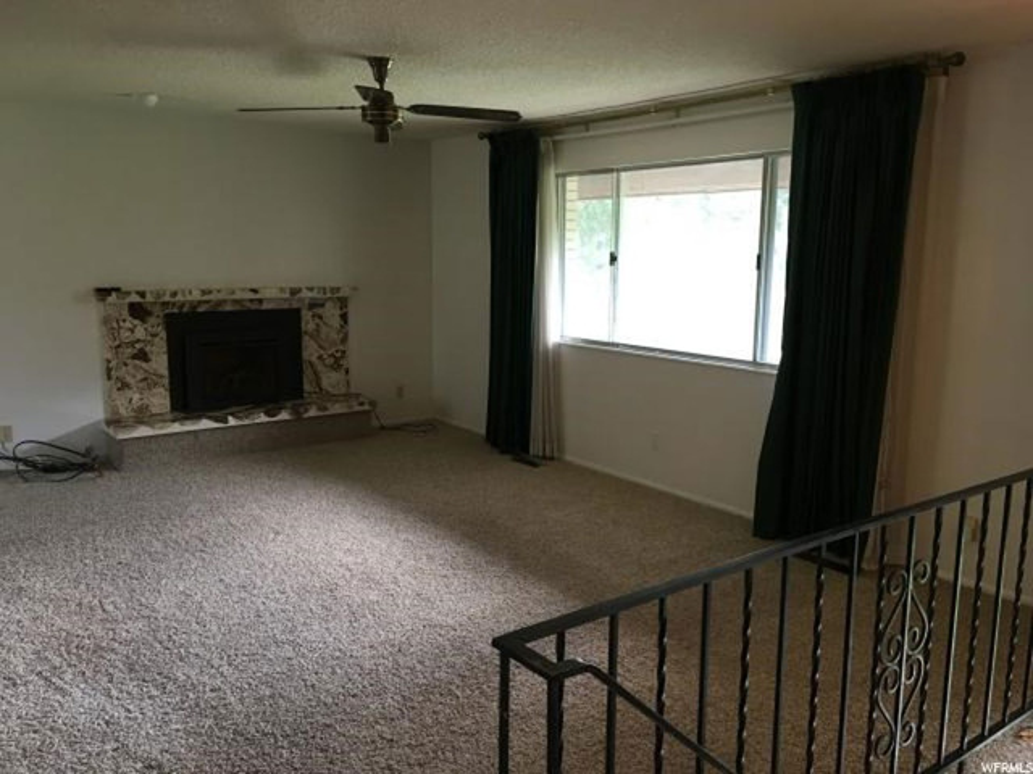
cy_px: 387
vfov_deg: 48.2
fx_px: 865
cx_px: 516
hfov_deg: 61.7
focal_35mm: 29
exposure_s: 1/30
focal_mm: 4.15
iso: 80
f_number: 2.2
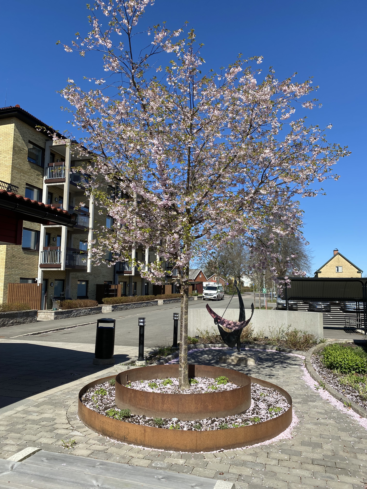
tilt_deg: +6.5
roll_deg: -0.9
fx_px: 368
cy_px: 244
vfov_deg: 67.3
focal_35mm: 26
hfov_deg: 53.1
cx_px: 184
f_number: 1.8
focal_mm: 4.25
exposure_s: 1/2625
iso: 32
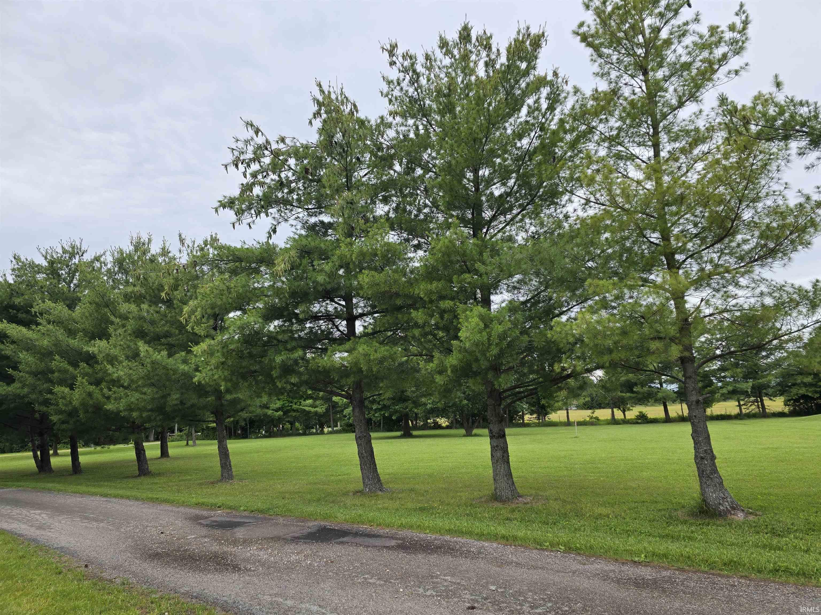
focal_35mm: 23
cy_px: 308
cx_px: 410
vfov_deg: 58.9
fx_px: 545
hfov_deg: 73.9
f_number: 1.7
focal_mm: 6.3
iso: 12
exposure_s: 1/470
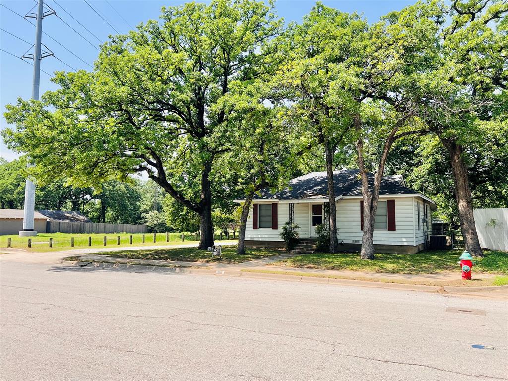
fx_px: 382
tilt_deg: +4.6
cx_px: 254
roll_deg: -0.2
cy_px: 190
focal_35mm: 26
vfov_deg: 53.1
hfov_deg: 67.3
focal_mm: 5.7
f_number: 1.5
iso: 50
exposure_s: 1/2513
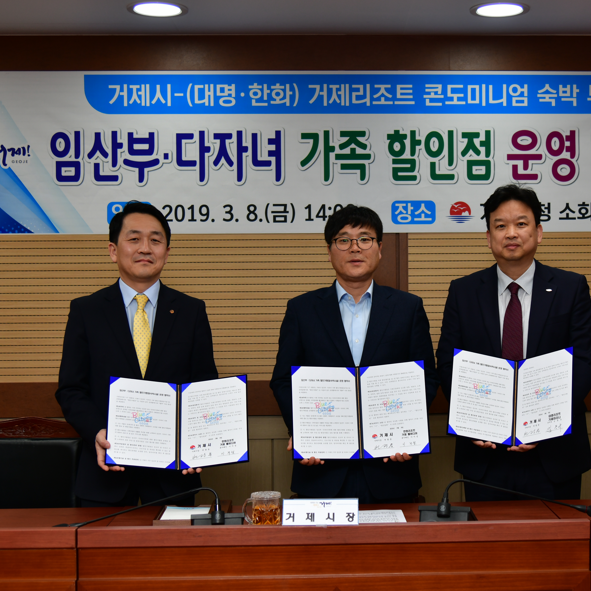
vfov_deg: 32.8
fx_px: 1004
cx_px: 369
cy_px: 296
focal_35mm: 52
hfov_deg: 32.6
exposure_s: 1/250
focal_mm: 40
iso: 400
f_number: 4
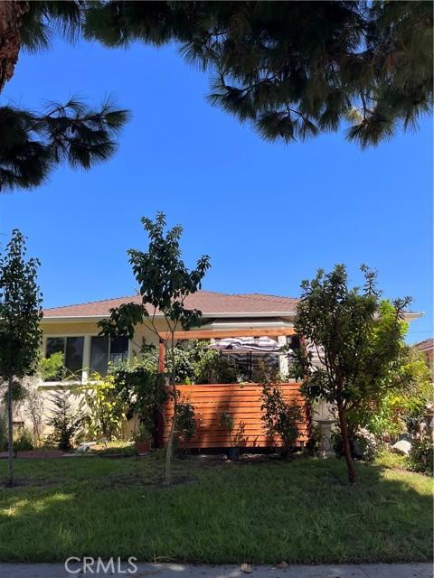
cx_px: 217
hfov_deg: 53.1
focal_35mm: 26
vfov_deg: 67.3
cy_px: 289
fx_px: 435
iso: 50
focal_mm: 5.1
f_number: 1.6
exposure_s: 1/1695
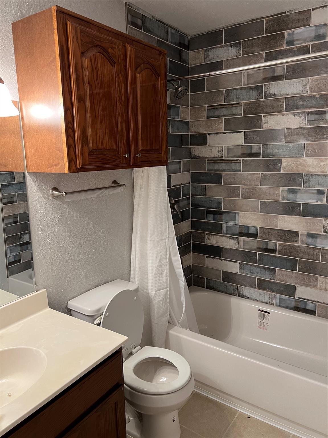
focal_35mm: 26
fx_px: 328
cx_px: 164
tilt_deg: -11.0
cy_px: 219
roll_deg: +1.0
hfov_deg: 53.1
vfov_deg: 67.3
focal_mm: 5.7
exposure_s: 1/60
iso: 125
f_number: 1.5
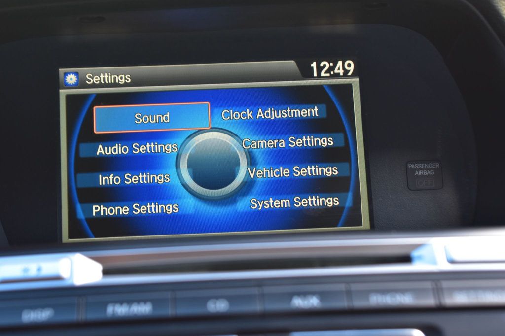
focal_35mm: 82
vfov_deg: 16.5
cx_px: 252
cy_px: 168
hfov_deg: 24.6
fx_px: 1157
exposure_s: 1/20
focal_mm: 55
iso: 400
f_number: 6.3
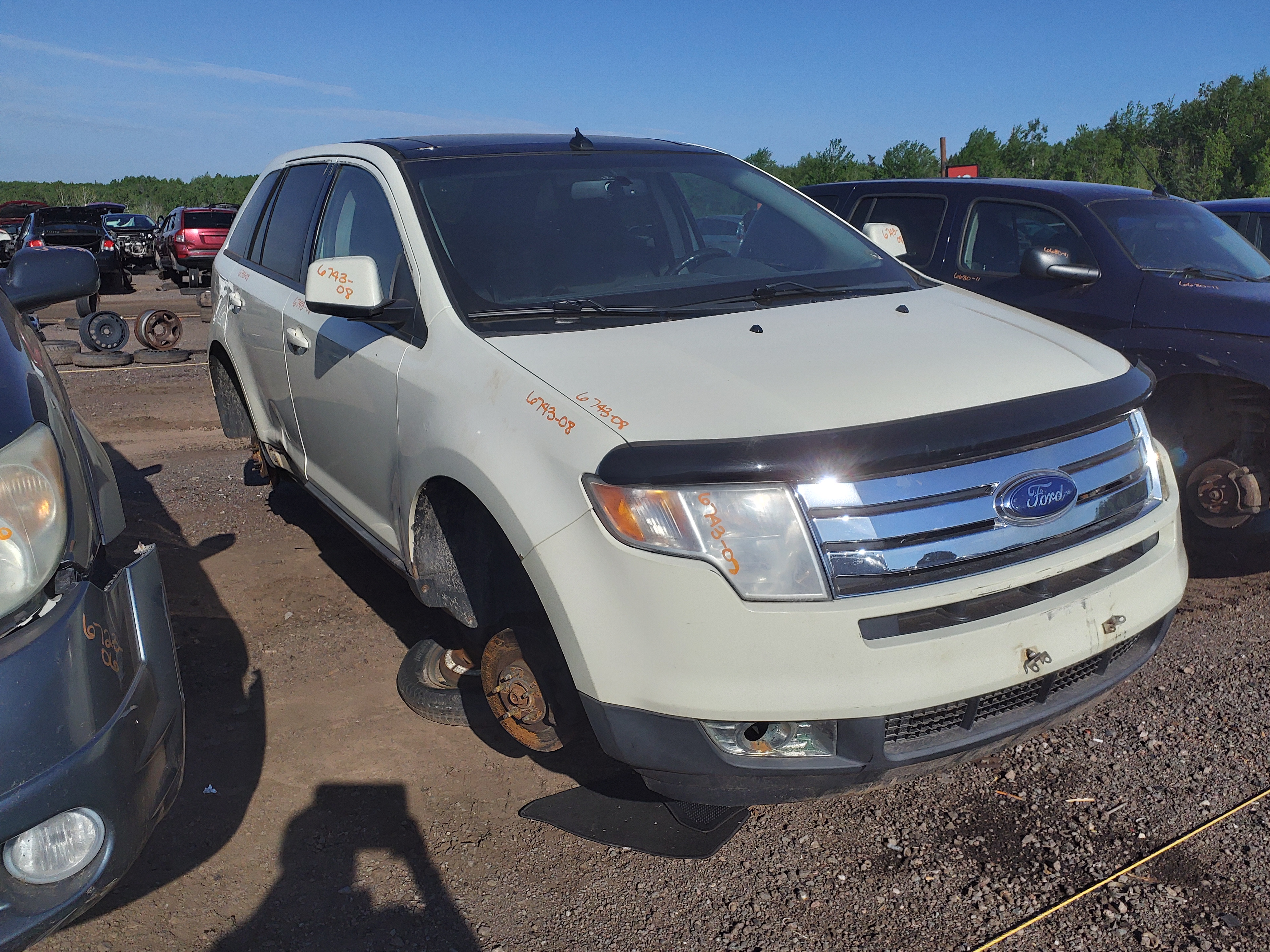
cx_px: 635
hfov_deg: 67.3
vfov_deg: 53.1
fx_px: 954
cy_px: 476
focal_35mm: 26
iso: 40
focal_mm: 3.58
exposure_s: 1/1711
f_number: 1.9
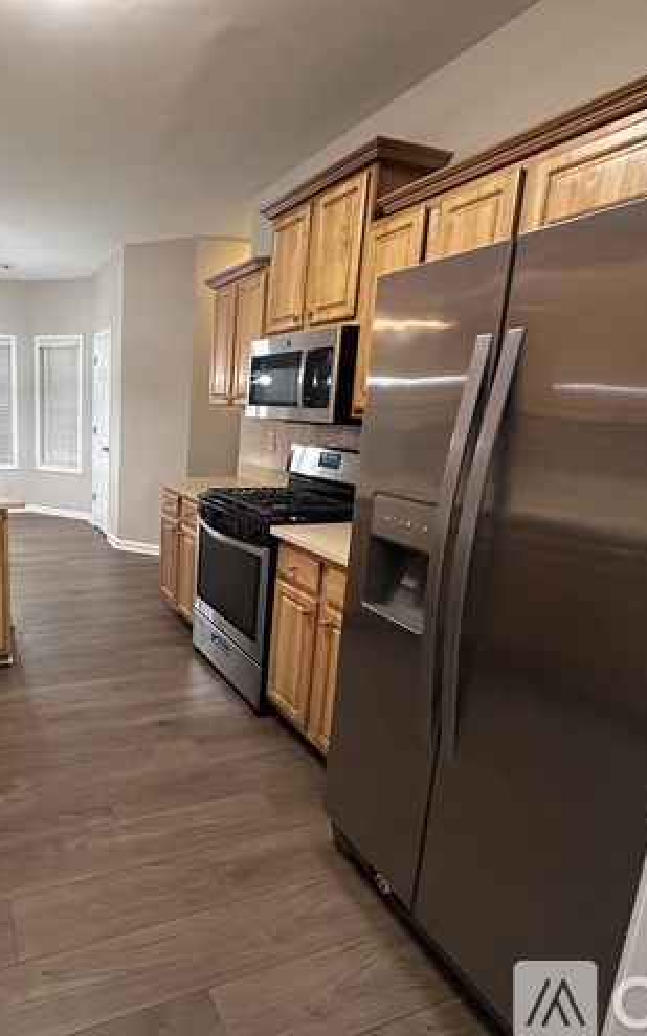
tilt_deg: -10.9
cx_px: 154
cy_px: 521
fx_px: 565
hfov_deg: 56.4
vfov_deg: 85.1
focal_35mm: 20
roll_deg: -0.8
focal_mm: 2.22
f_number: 2.2
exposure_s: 1/60
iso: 320
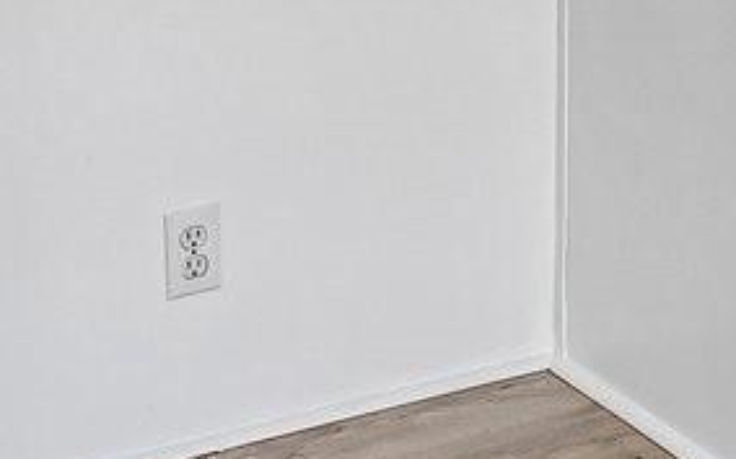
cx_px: 1070
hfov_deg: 18.2
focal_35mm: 103
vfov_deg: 11.5
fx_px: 2064
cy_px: -440
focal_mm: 14
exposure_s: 1/15
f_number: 8
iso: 110
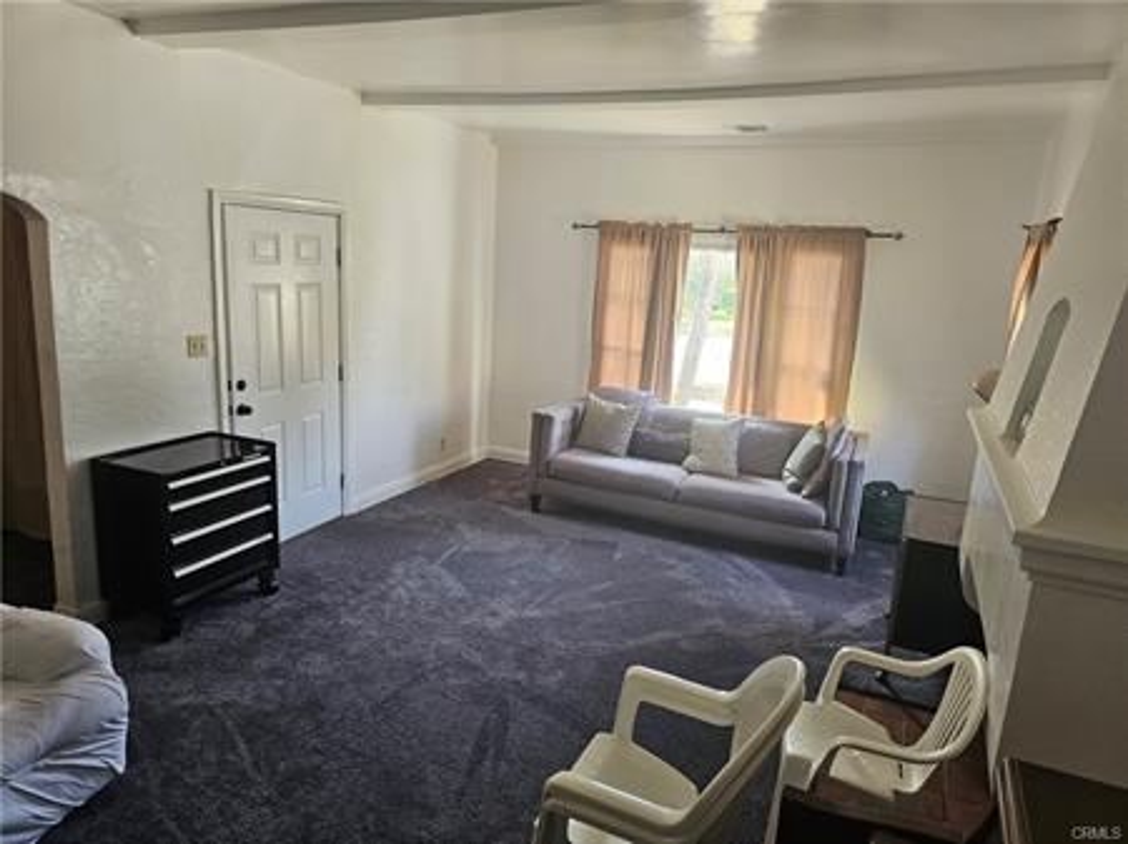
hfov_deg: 74.0
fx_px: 749
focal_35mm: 23
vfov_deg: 58.8
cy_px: 422
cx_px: 564
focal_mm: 6.3
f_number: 1.7
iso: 200
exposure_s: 1/120
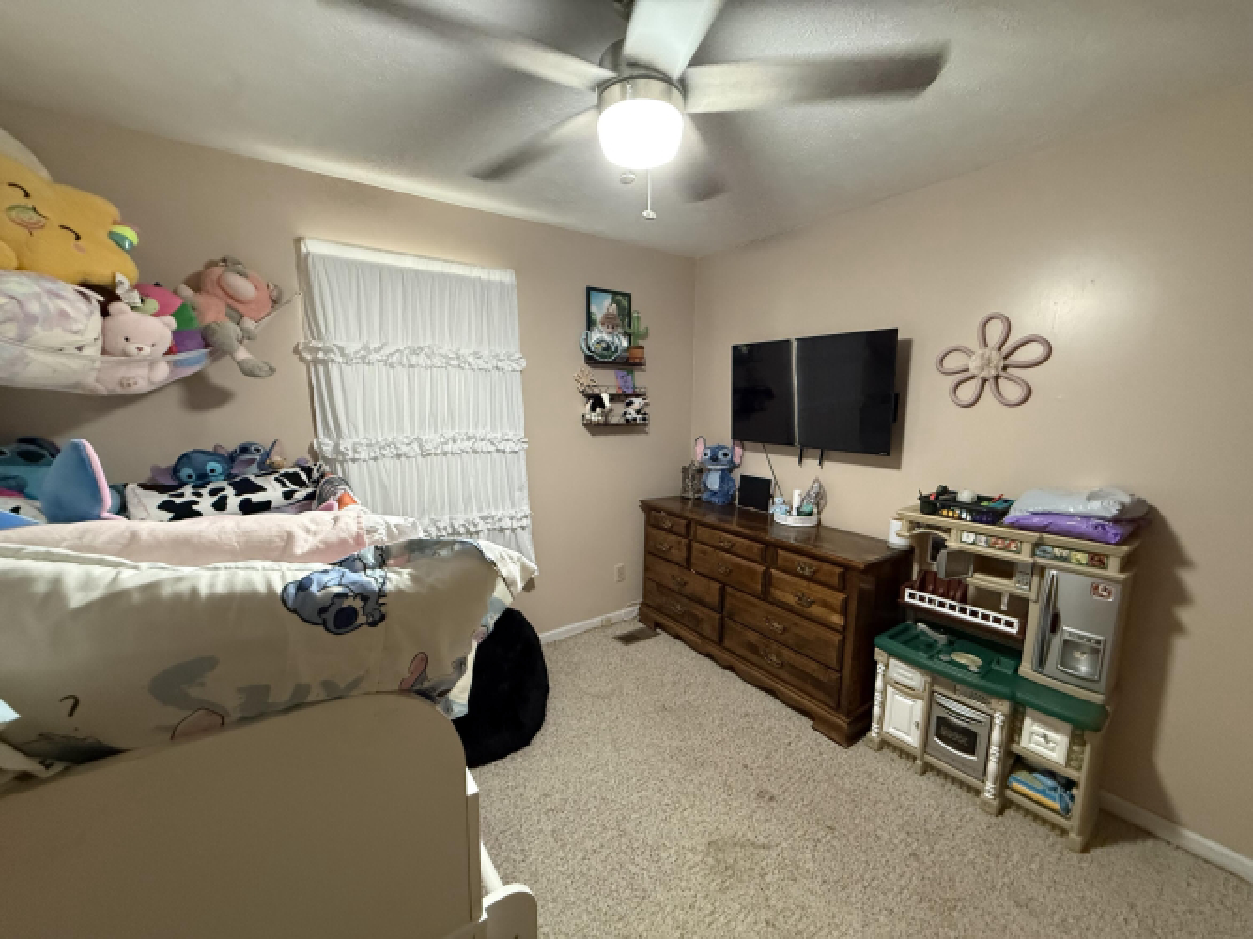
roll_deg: -0.3
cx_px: 626
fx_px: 507
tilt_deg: -7.5
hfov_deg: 102.1
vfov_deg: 85.7
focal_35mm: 14
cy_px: 470
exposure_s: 1/60
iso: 640
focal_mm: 2.22
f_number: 2.2
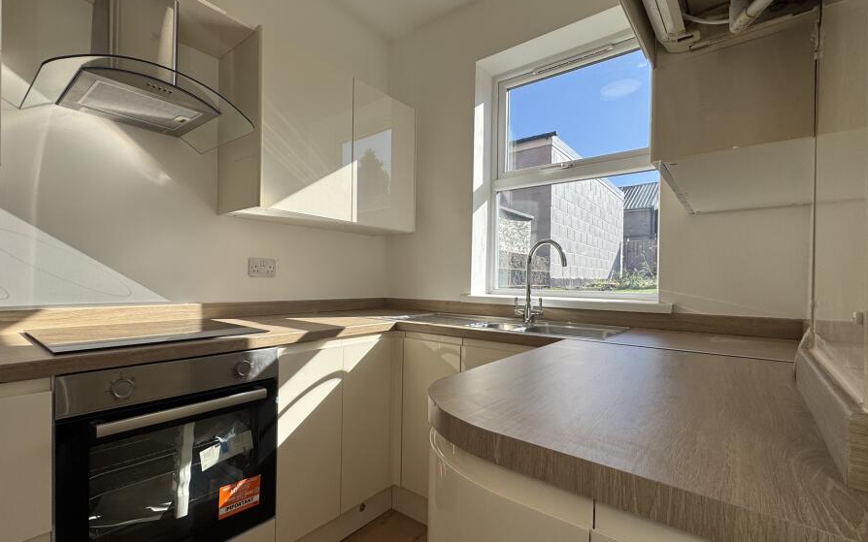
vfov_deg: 68.0
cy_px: 287
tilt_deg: -1.2
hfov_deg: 93.9
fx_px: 402
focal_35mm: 17
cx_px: 383
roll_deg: -0.6
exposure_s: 1/956
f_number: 2.2
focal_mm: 2.22
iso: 50
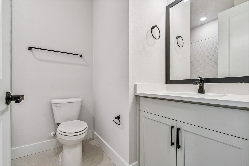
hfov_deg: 100.4
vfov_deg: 77.3
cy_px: 83
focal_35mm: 15
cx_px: 124
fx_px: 104
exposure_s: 1/15
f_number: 7.1
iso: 100
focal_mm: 10
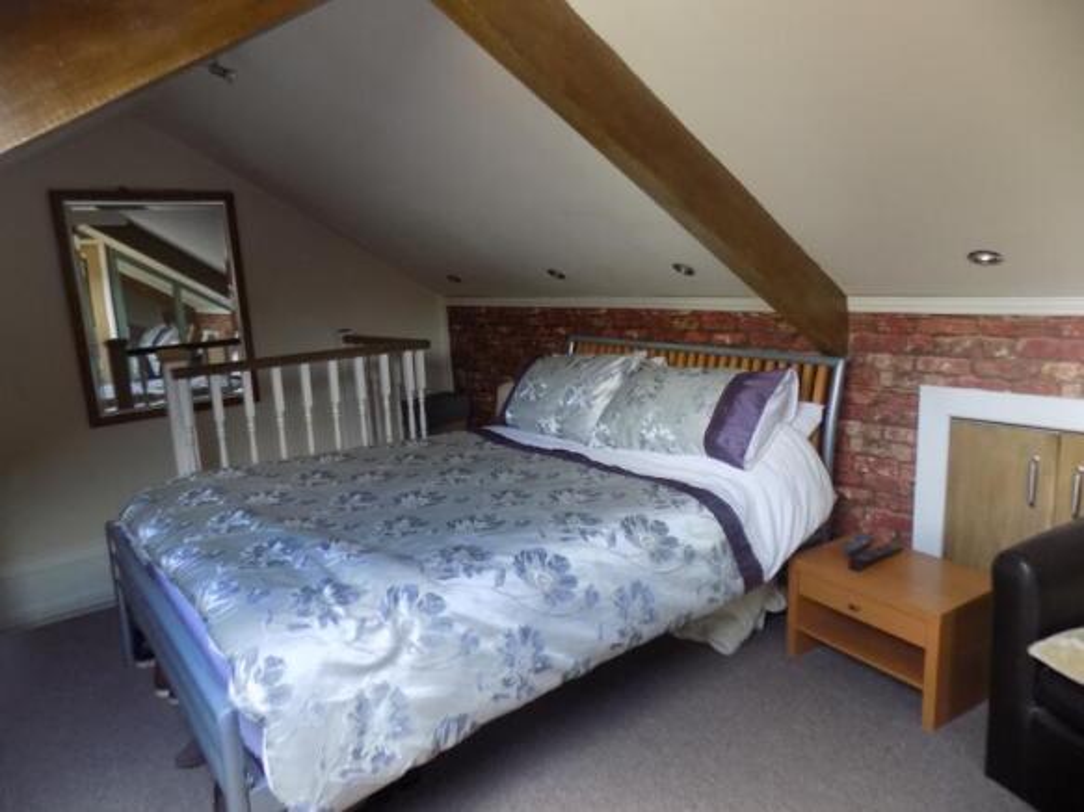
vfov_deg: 58.9
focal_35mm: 23
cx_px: 542
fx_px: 720
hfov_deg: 73.9
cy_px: 406
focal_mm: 4
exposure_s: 1/30
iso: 160
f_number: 3.1
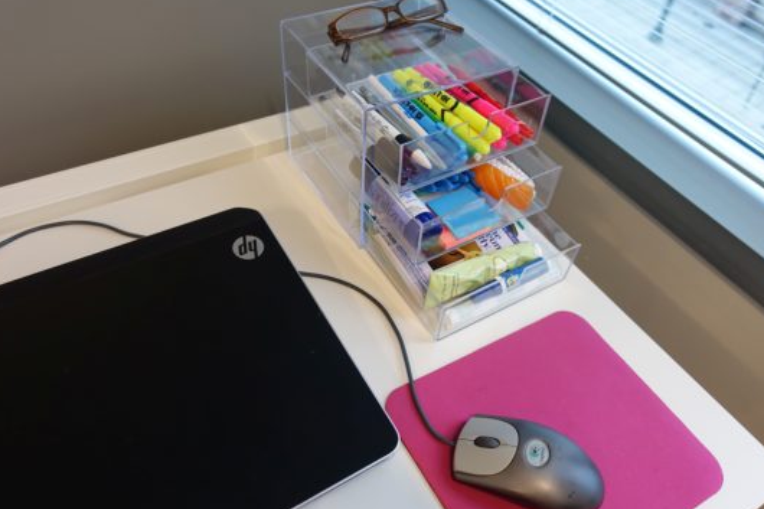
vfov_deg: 44.9
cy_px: 269
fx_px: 615
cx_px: 407
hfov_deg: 63.6
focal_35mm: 29
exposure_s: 1/30
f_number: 2
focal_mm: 8.8
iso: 125
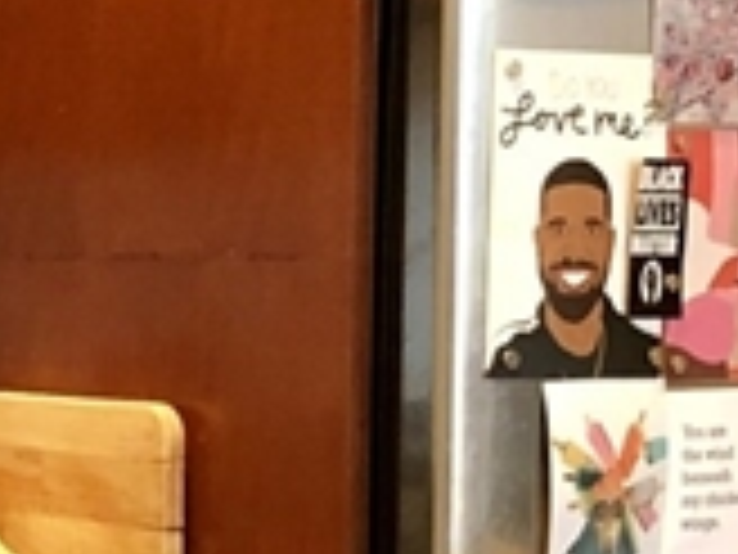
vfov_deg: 8.5
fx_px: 3731
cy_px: 356
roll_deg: -0.2
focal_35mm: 175
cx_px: -459
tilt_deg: -2.8
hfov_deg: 10.8
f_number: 1.8
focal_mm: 4
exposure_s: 1/15
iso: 64
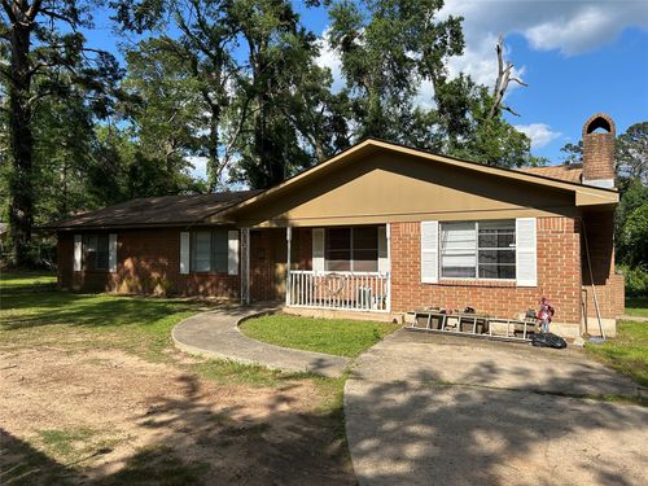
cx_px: 324
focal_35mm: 26
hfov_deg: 67.3
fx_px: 487
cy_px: 243
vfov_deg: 53.1
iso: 50
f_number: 1.5
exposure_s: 1/3571
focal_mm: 5.7
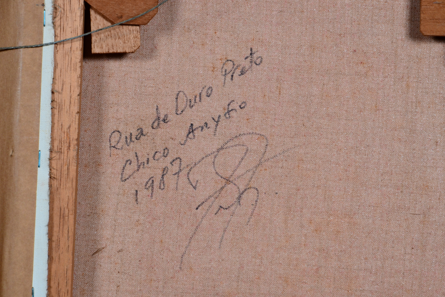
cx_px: 224
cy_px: 149
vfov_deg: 8.7
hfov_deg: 13.0
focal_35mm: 159
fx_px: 1959
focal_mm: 105
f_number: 11
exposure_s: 1/200
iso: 1000
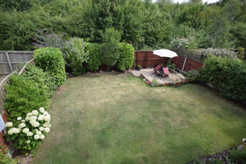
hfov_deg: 85.4
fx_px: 133
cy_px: 82
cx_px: 123
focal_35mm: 20
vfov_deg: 63.2
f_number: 8
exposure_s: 1/250
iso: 250
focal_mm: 13
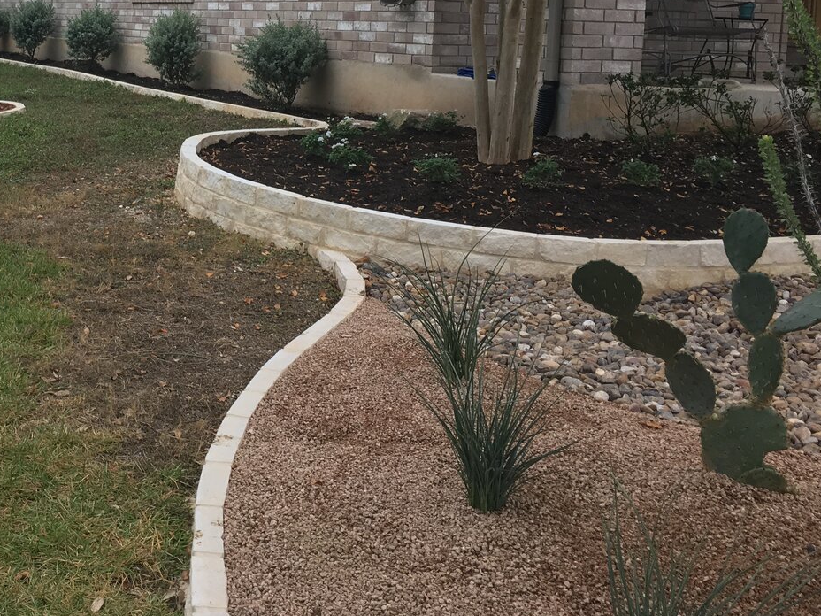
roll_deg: -1.3
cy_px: 96
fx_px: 1186
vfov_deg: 28.3
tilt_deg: -3.3
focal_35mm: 50
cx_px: 118
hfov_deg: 36.3
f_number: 2.2
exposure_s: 1/120
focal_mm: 4.15
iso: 25
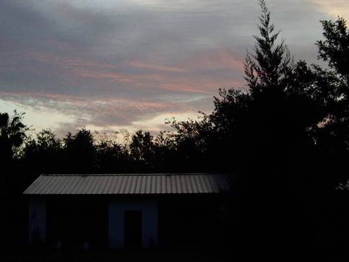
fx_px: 666
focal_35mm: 66
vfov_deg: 22.1
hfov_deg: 29.2
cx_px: 121
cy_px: 70
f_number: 2.7
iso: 100
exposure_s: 1/125
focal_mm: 6.2
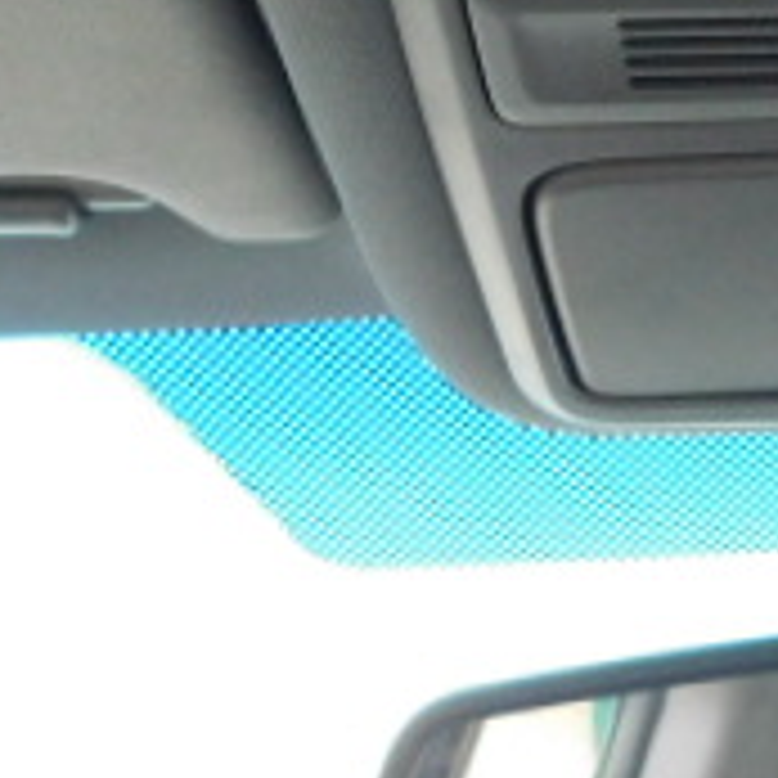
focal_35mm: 75
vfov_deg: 22.5
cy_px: 76
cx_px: 994
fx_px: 1907
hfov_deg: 21.1
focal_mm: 4
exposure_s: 1/30
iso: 400
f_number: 3
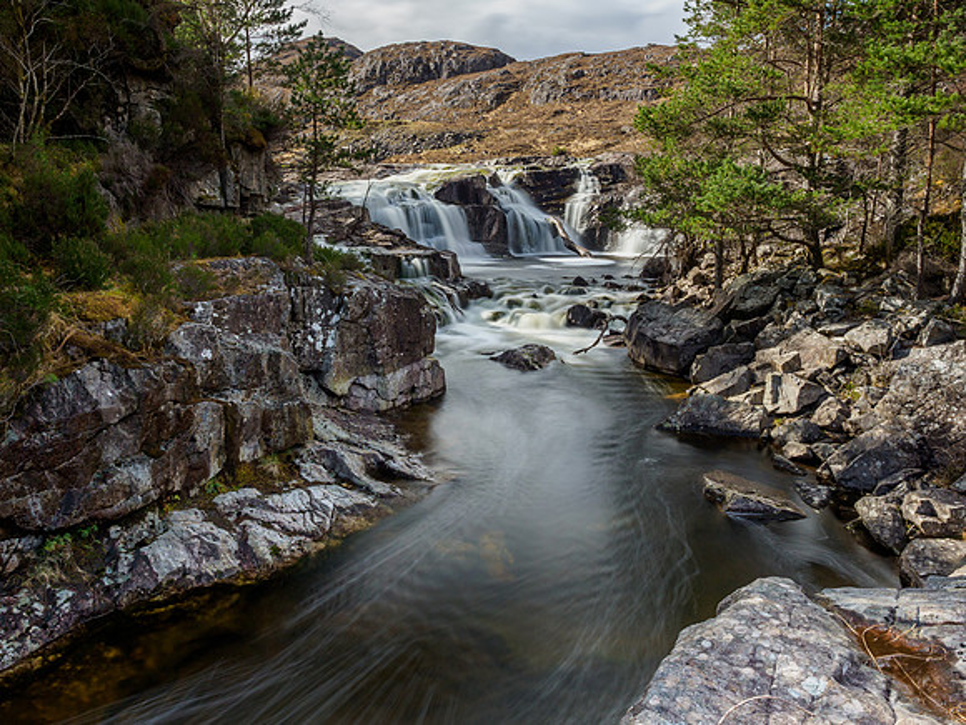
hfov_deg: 71.6
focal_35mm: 24
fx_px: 670
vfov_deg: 56.8
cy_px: 362
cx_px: 483
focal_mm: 12
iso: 200
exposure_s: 5
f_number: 7.1
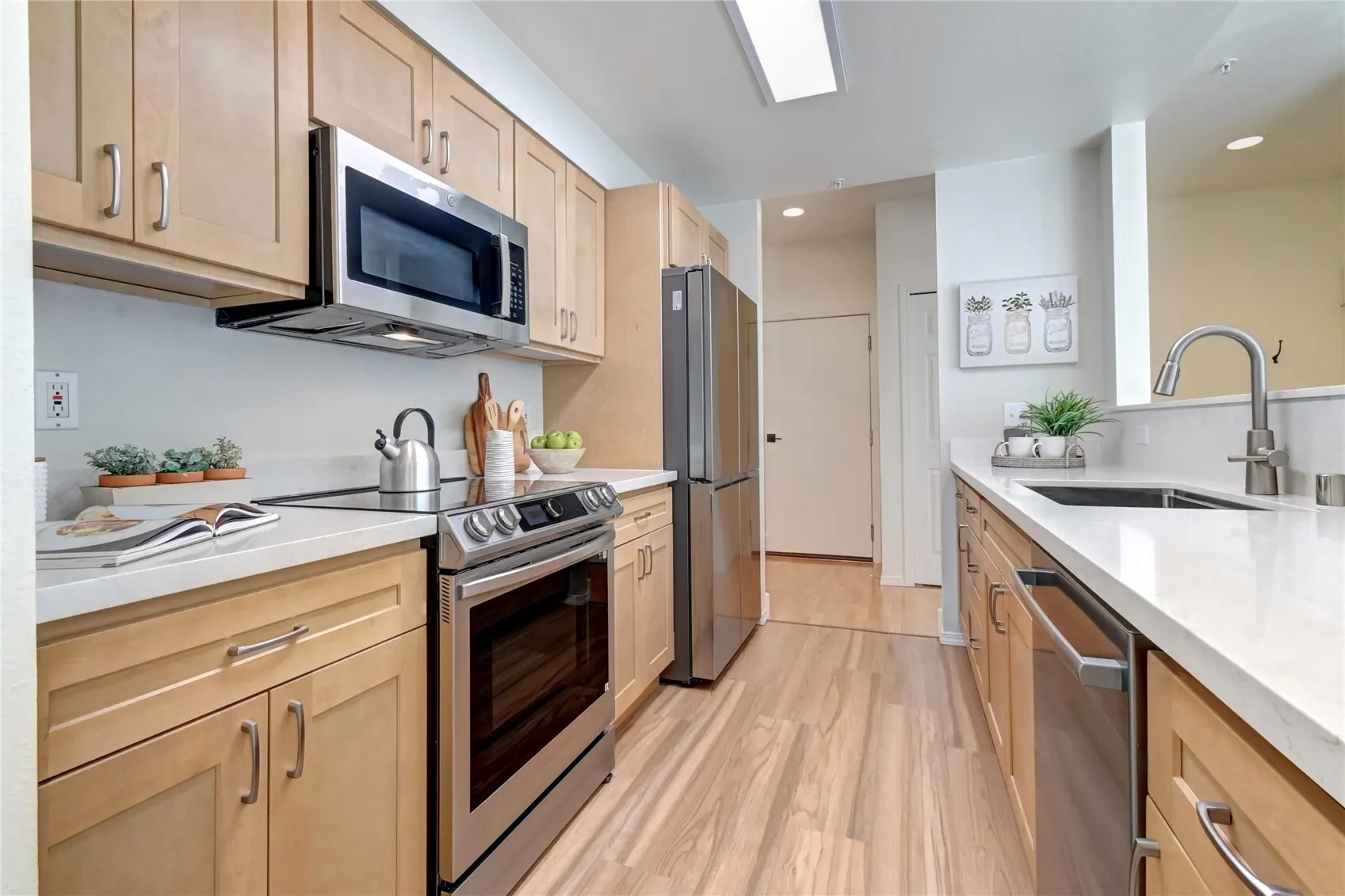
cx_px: 672
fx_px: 560
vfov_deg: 77.3
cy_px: 448
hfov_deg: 100.4
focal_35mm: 15
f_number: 11
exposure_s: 1/8
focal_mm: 10
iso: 3200
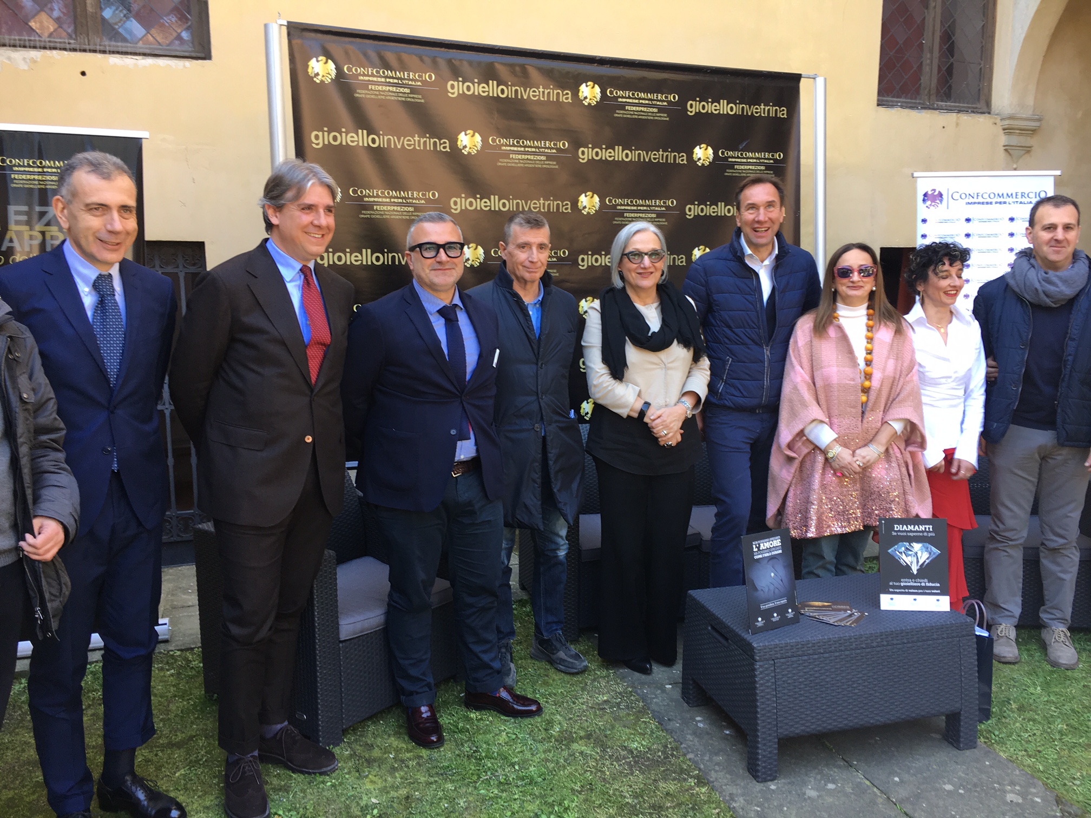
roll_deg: +0.2
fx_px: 914
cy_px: 409
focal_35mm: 29
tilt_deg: -9.4
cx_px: 546
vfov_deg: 48.2
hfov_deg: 61.7
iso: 25
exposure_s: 1/50
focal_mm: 4.15
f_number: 2.2
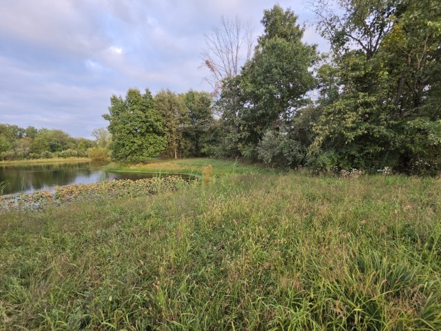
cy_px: 166
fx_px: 166
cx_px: 220
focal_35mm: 13
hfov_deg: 106.2
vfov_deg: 89.9
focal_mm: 2.2
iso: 40
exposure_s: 1/229
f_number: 1.9
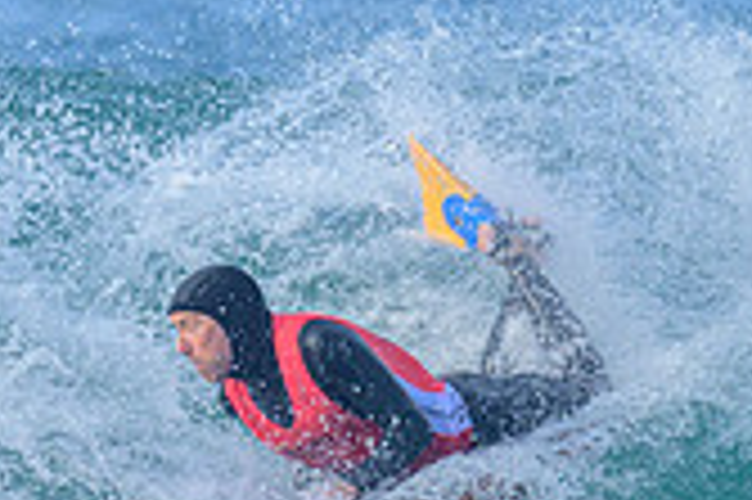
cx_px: 489
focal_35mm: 3822
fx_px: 79758
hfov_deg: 0.5
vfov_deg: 0.4
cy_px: 439
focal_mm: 800
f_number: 11
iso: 560
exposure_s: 1/640
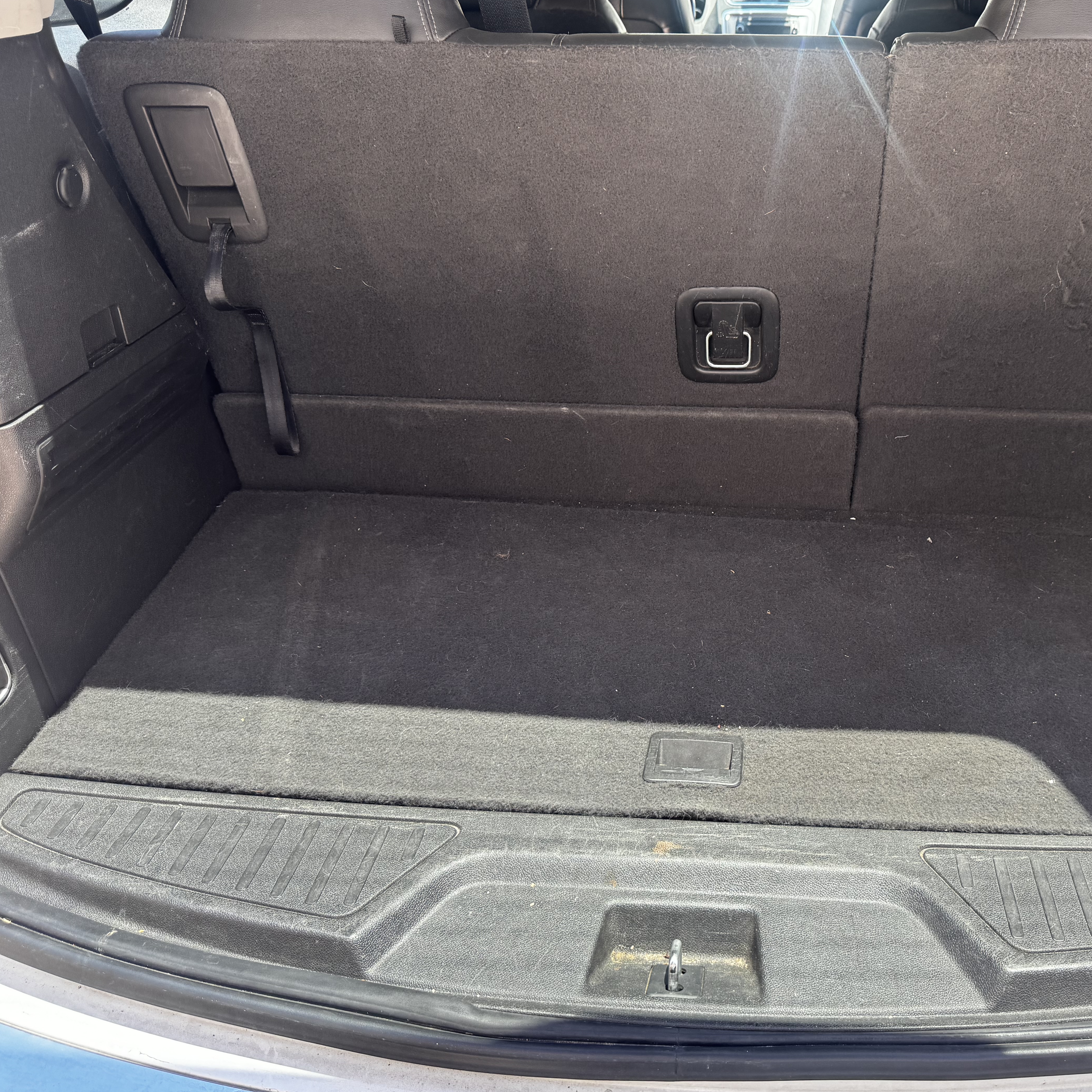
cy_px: 536
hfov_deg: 54.6
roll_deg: +0.3
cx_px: 723
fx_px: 1035
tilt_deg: -39.4
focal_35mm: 29
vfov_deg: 55.6
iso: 50
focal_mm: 6.76
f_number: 1.78
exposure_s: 1/133
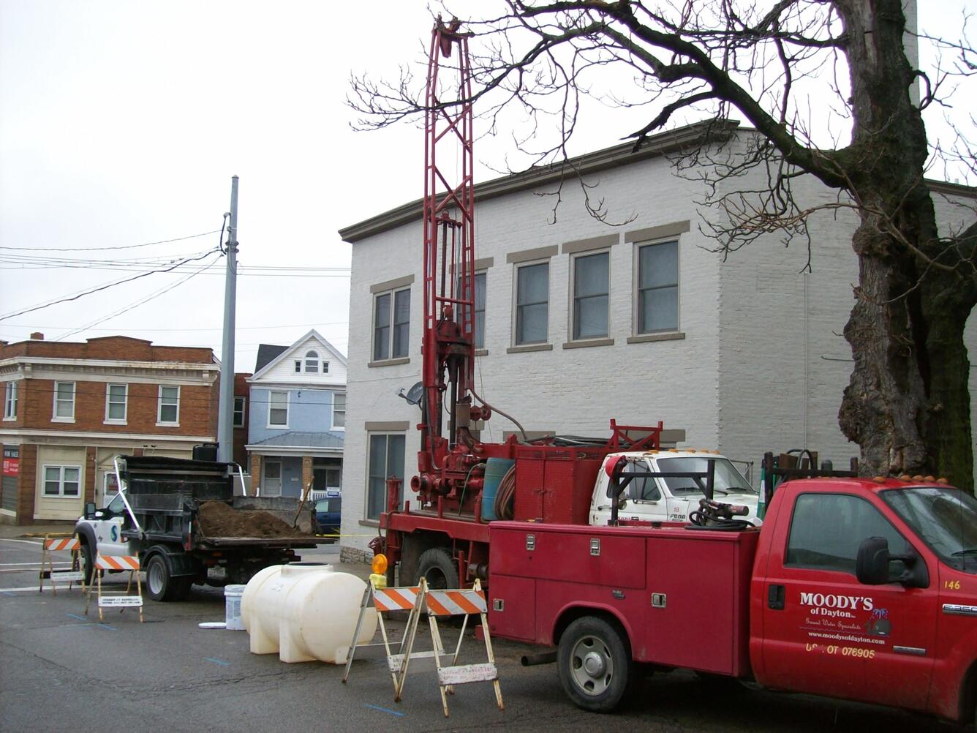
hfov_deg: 51.4
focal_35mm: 36
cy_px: 366
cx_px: 488
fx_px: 1016
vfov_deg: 39.7
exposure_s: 1/221
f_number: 2.7
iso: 80
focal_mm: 6
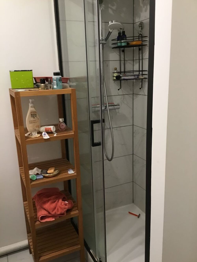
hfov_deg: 45.4
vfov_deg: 58.3
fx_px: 235
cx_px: 98
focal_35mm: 31
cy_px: 131
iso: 100
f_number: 2.4
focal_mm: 3.3
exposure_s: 1/33
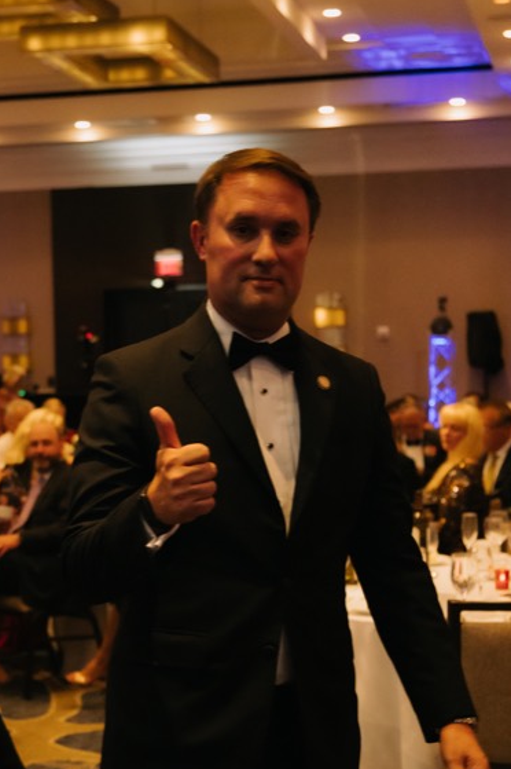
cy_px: 459
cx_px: 207
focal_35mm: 73
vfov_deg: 27.7
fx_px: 1556
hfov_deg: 18.6
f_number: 3.2
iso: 6400
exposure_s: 1/100
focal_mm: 34
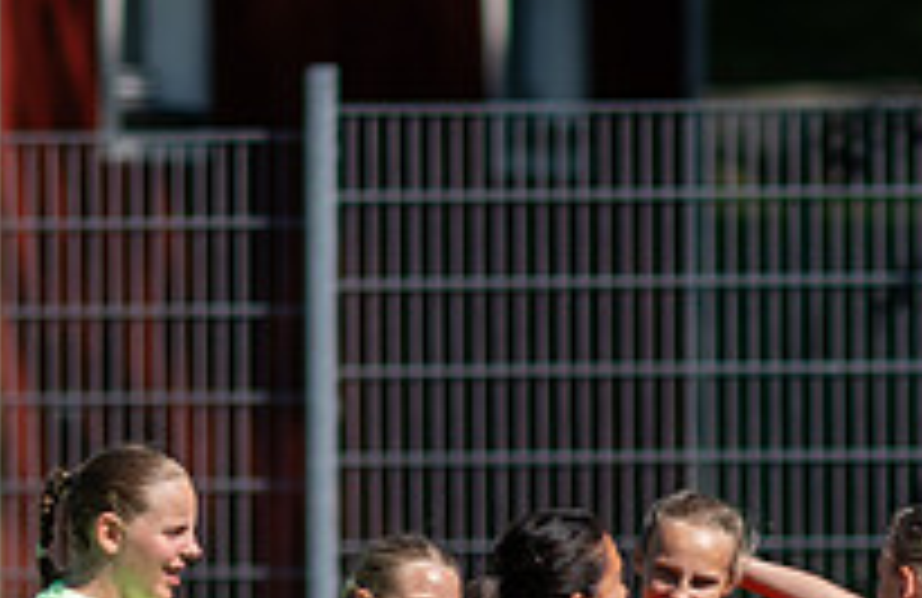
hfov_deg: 1.3
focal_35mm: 1541
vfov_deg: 0.9
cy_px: 1016
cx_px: 1000
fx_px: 39141
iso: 100
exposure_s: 1/3200
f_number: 3.2
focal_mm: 300
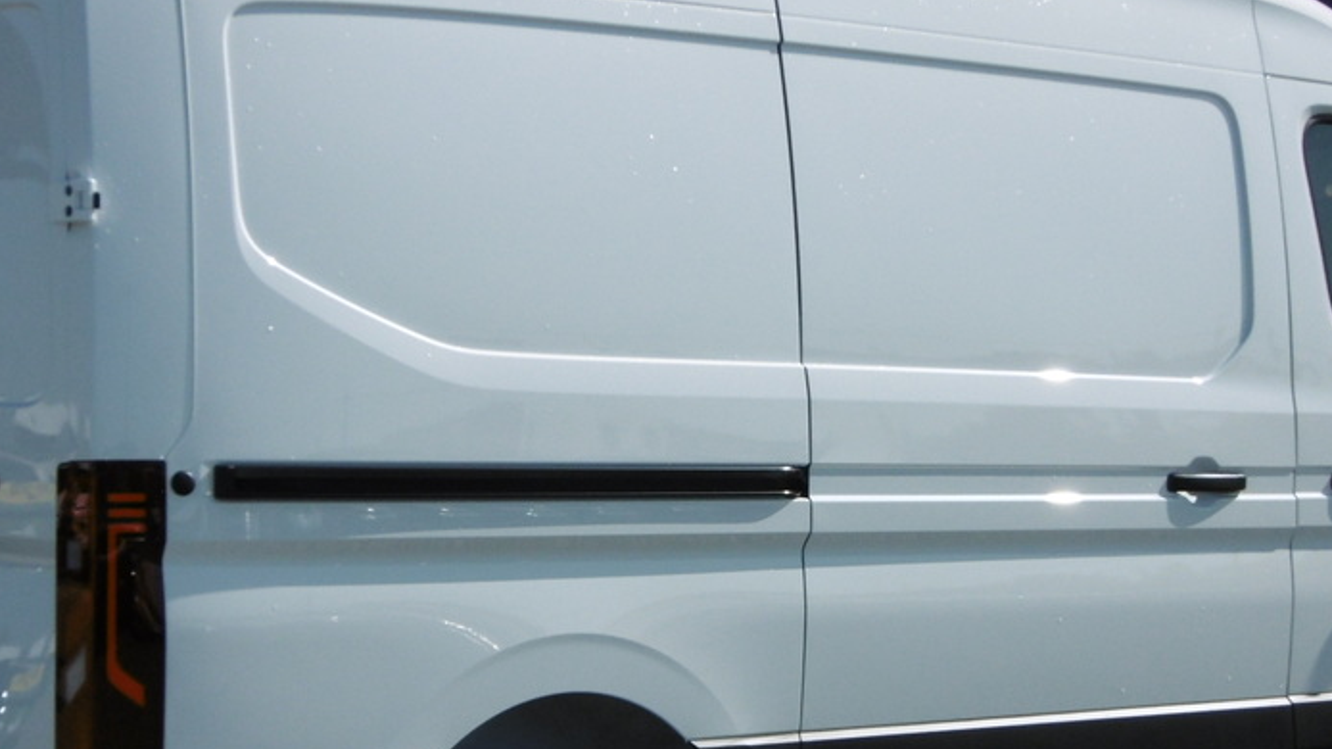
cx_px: 660
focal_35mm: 81
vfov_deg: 14.9
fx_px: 2860
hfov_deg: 26.2
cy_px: 519
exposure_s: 1/250
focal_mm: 7.7
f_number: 9.7
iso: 100
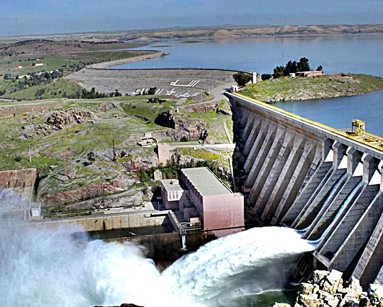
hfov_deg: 38.8
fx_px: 544
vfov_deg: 31.5
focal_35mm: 48
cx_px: 191
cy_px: 154
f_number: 13
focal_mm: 28
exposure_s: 1/180
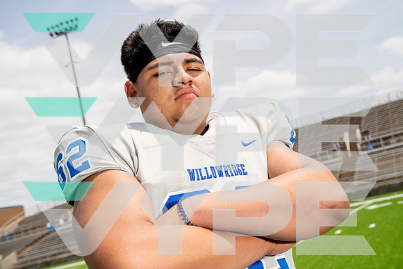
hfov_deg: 42.7
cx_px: 202
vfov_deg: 29.3
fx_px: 515
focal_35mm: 46
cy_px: 134
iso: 100
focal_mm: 46
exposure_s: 1/250
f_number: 8
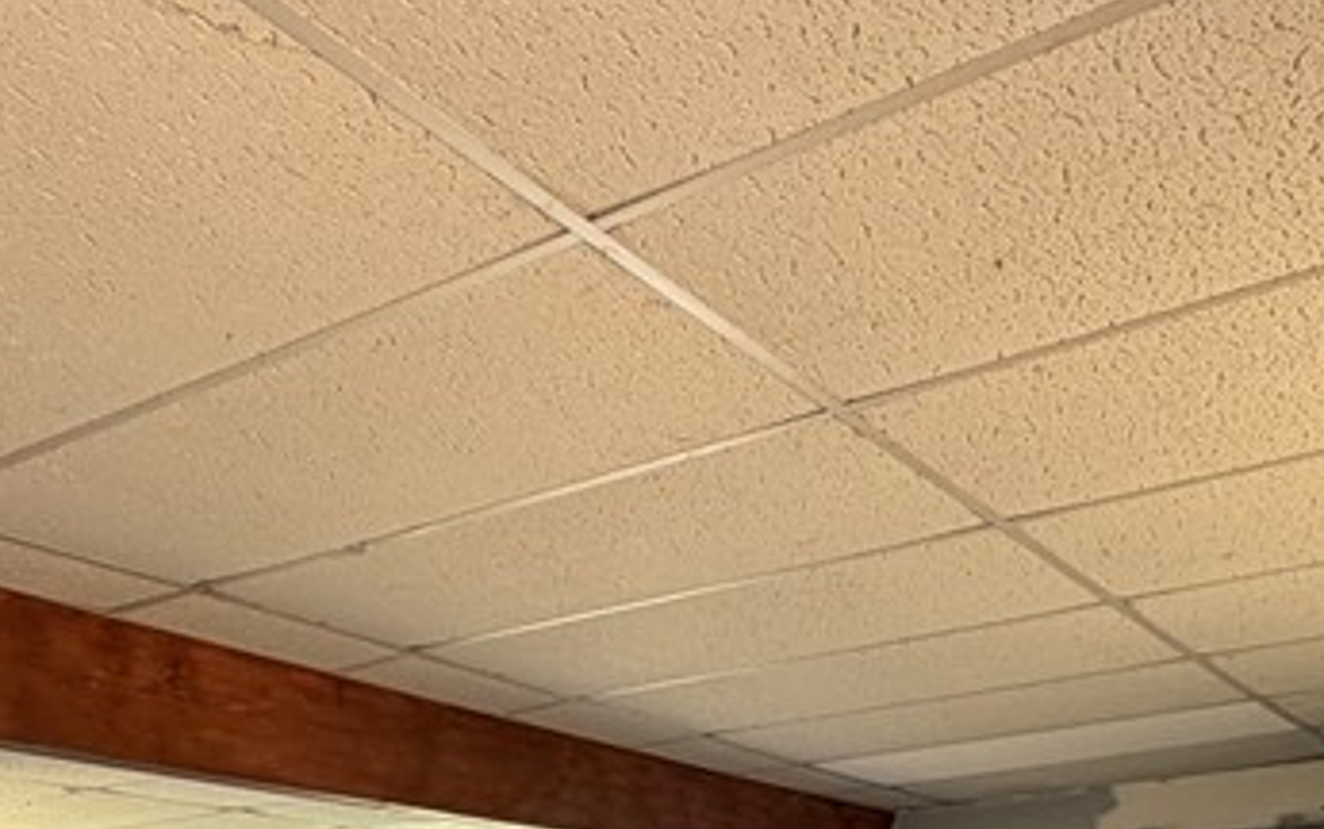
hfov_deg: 44.5
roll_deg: +1.8
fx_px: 1588
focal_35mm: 44
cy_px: 1313
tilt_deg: -8.8
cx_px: 430
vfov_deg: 22.6
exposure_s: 1/121
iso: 160
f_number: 2.2
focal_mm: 2.22
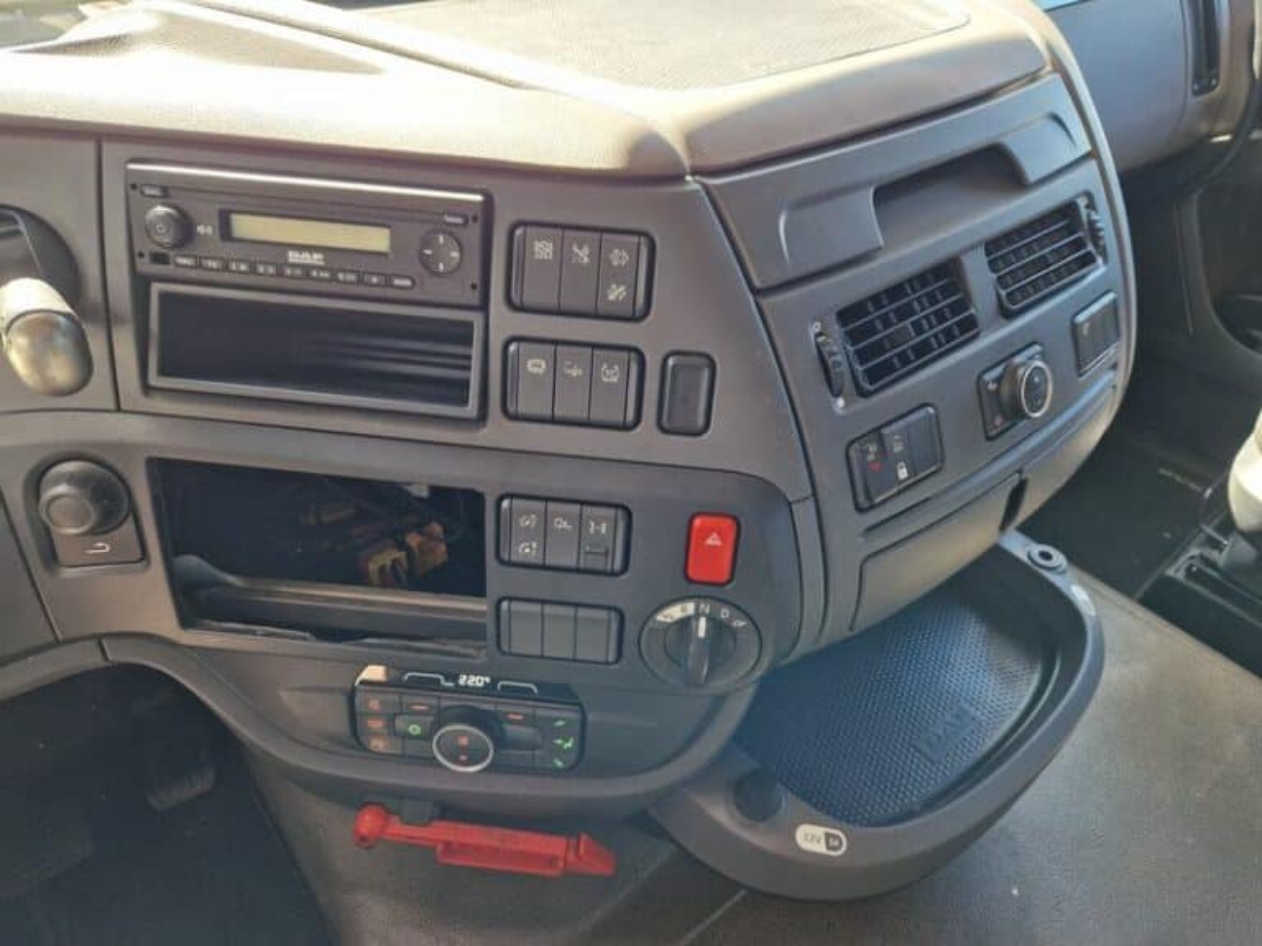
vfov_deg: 58.9
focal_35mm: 23
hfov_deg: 73.9
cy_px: 473
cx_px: 631
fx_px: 839
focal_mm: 5.4
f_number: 1.8
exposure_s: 1/180
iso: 160
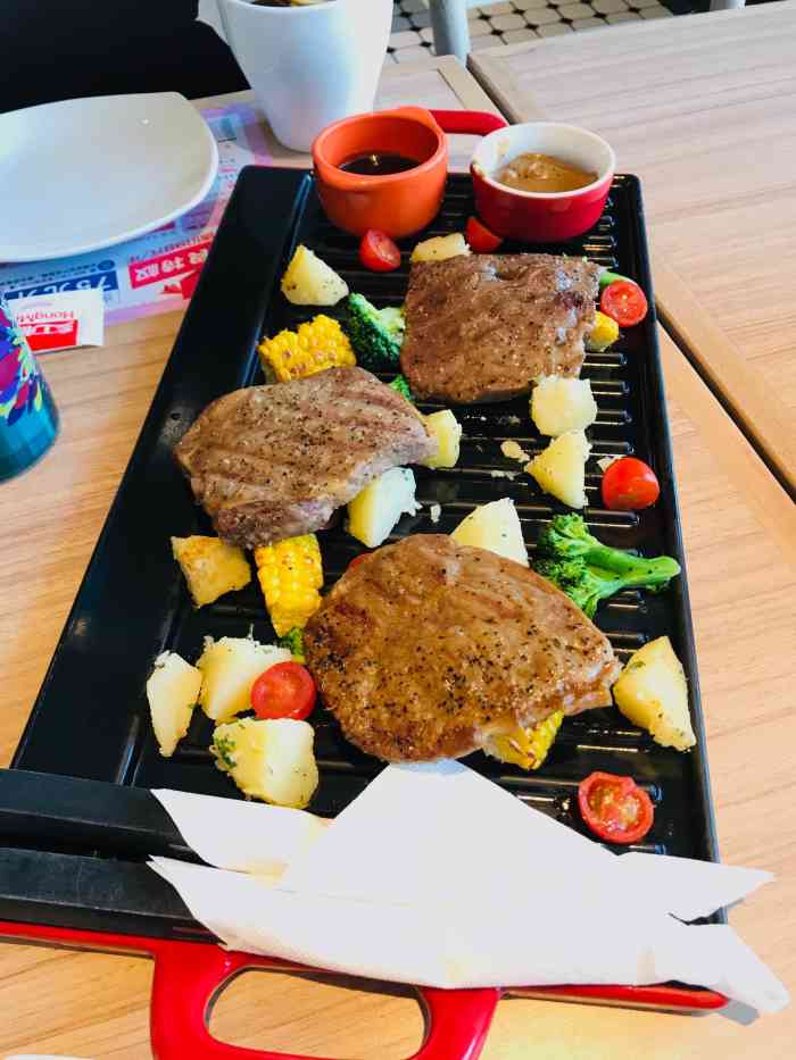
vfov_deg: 63.4
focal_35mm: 28
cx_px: 398
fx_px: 858
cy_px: 530
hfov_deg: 49.8
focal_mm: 3.99
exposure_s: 1/25
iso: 32
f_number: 1.8
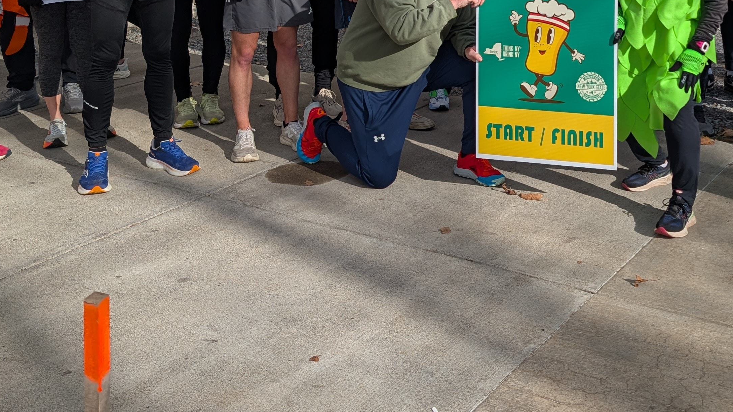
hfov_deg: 40.8
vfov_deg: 22.7
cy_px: -69
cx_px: 553
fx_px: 952
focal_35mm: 49
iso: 21
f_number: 1.68
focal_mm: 6.9
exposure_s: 1/11364
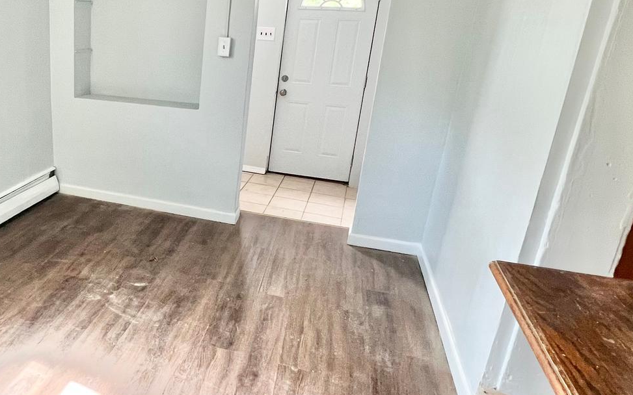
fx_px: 500
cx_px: 128
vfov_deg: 43.1
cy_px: 185
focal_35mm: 29
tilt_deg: -18.3
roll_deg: -1.2
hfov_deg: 59.6
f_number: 1.8
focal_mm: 1.57
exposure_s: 1/60
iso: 200
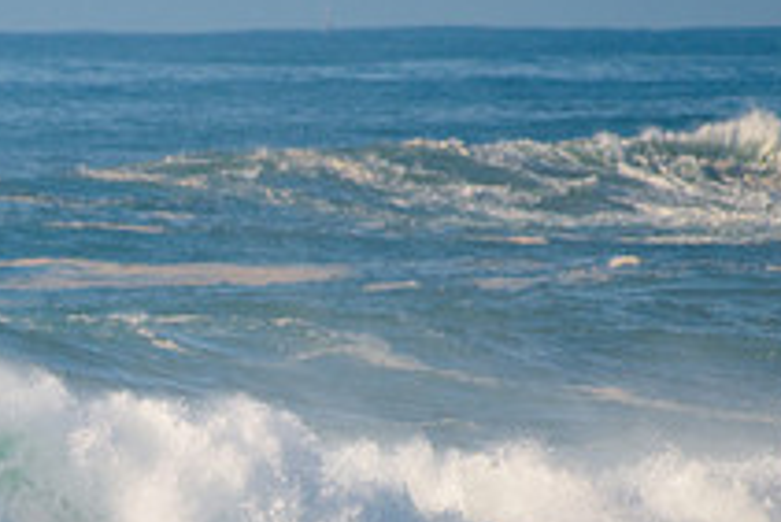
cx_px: -22
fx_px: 29806
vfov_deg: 1.0
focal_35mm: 1373
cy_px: 605
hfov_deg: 1.5
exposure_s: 1/1600
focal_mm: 500
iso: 160
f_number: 5.6
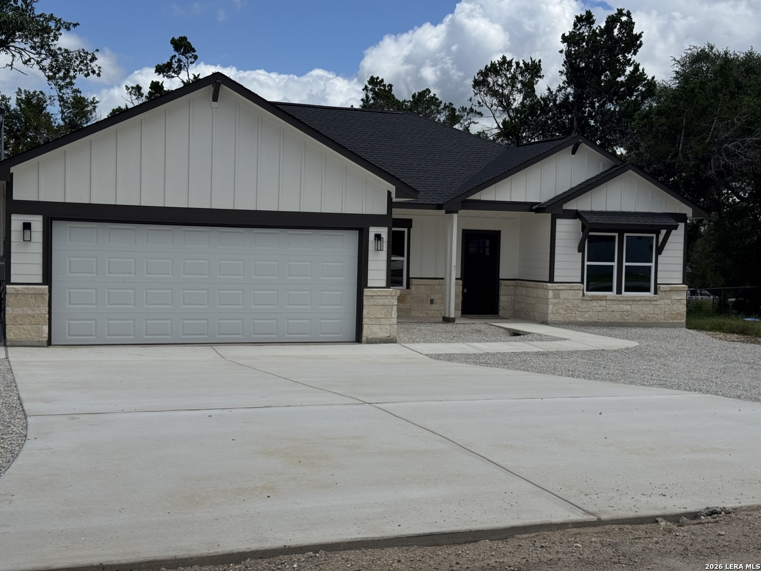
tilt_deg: -1.4
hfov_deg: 39.7
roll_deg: -1.6
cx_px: 380
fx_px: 1055
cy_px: 286
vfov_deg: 30.3
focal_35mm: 48
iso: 64
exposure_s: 1/9009
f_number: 1.78
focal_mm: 6.76
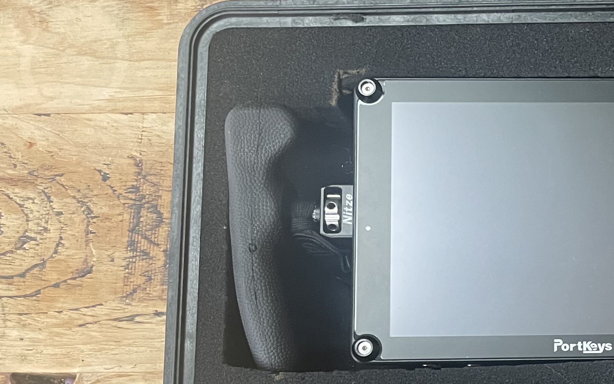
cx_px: 652
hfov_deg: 30.4
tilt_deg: -82.3
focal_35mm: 61
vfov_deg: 20.8
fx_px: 1021
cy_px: 355
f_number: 1.6
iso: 500
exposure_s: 1/47
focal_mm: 4.2
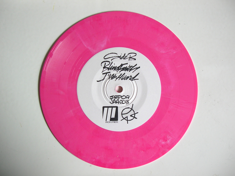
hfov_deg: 52.7
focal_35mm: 35
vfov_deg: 40.6
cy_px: 88
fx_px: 237
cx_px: 118
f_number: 2.8
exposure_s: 1/8.1
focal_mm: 5.8
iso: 50
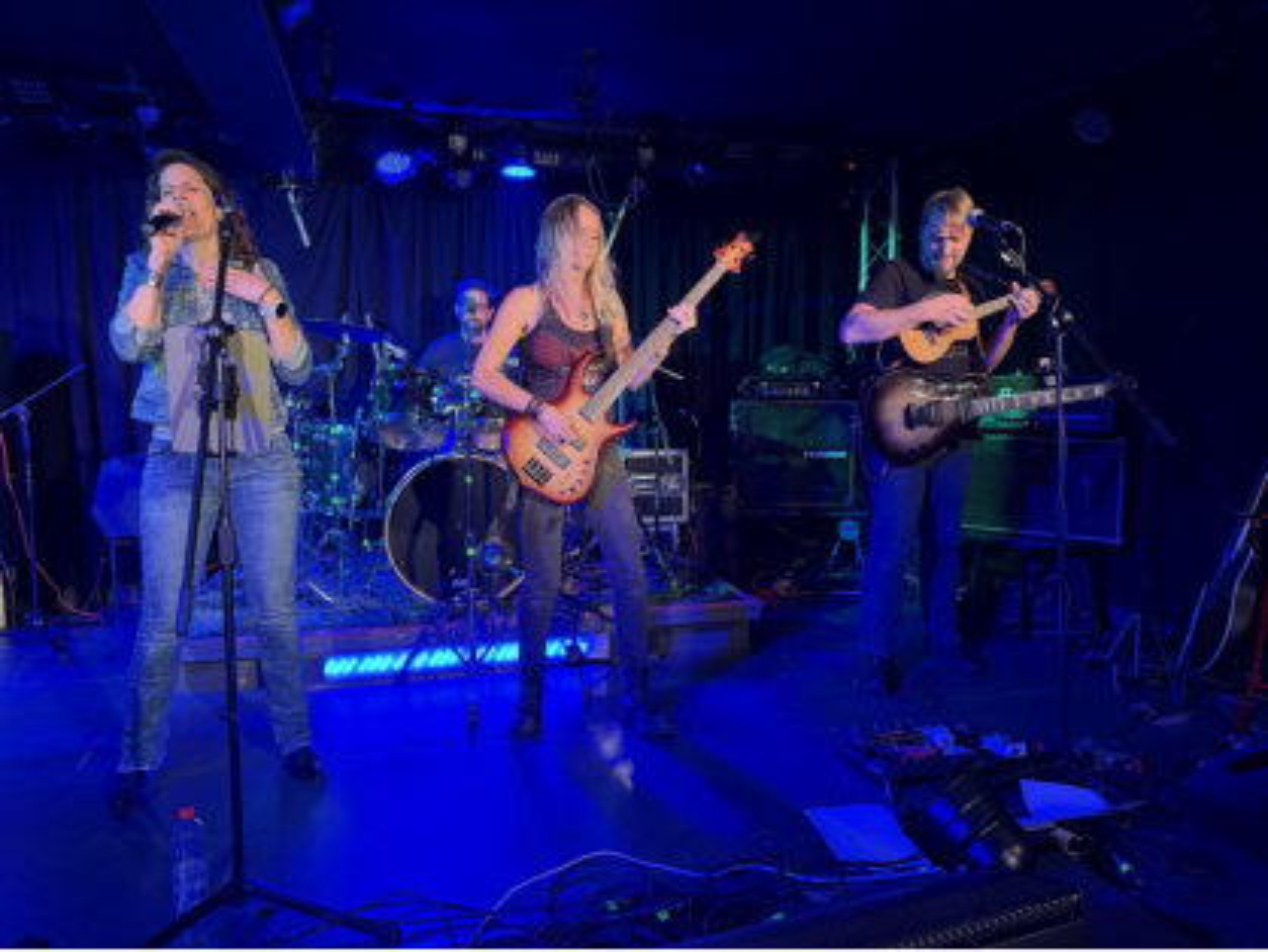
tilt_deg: -5.0
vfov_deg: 56.9
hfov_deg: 71.6
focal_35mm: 24
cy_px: 476
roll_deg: +0.3
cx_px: 634
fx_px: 880
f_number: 1.78
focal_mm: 6.76
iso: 400
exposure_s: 1/50
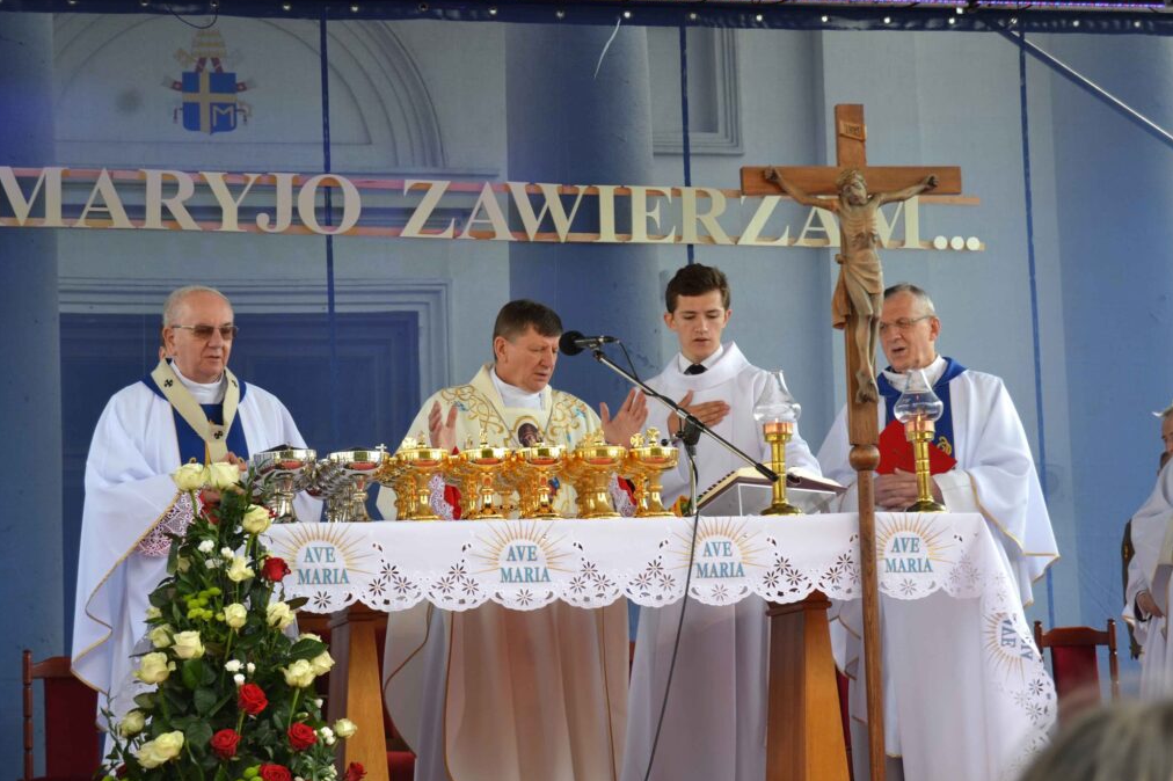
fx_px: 2720
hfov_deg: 24.3
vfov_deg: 16.3
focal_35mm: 84
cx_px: 590
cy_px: 389
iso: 220
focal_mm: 55
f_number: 5.6
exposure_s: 1/125
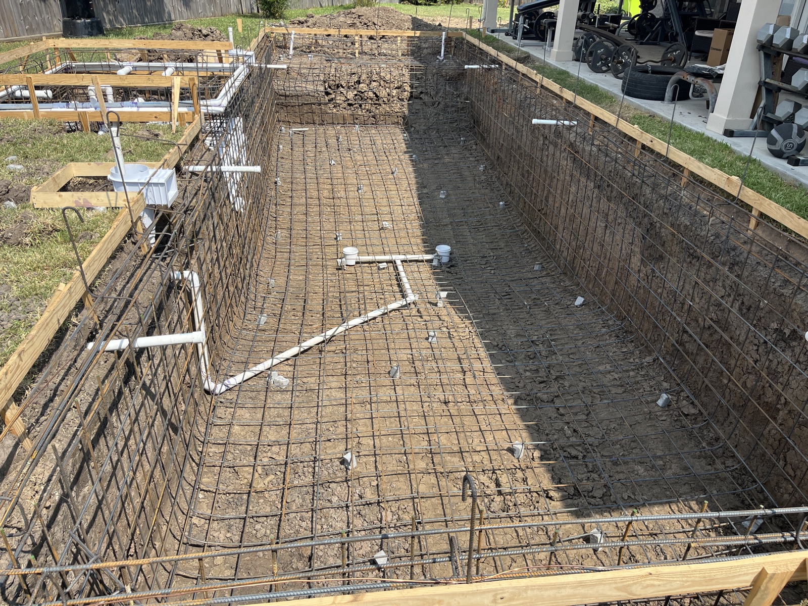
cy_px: 303
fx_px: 607
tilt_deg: -28.2
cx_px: 404
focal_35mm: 26
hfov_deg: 67.3
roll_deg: -1.5
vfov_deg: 53.1
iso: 50
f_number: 1.6
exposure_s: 1/2755
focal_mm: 5.1
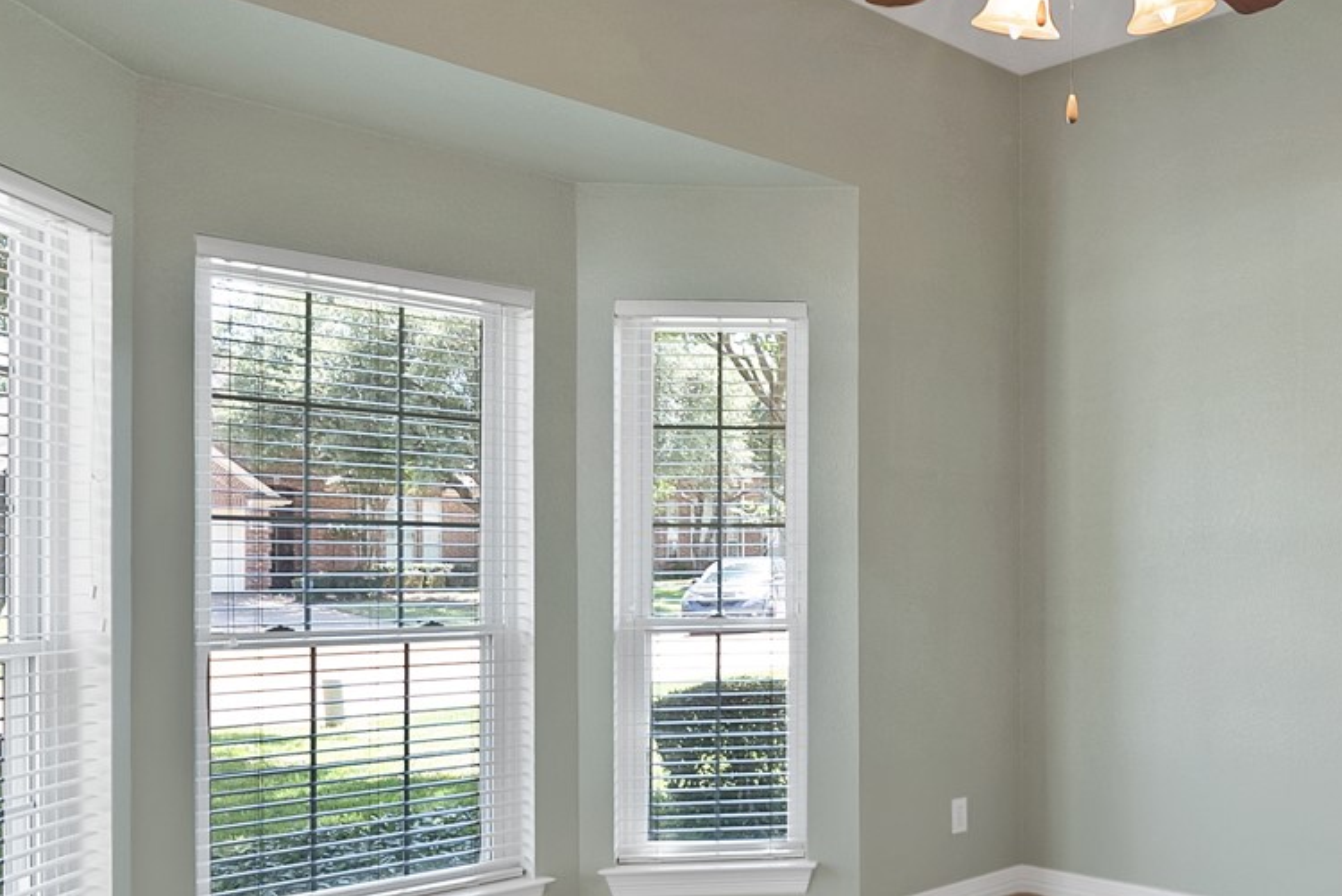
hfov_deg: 54.5
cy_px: 605
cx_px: 1081
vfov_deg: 40.6
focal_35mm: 32
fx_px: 1194
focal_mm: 12
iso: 640
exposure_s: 1/4
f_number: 9
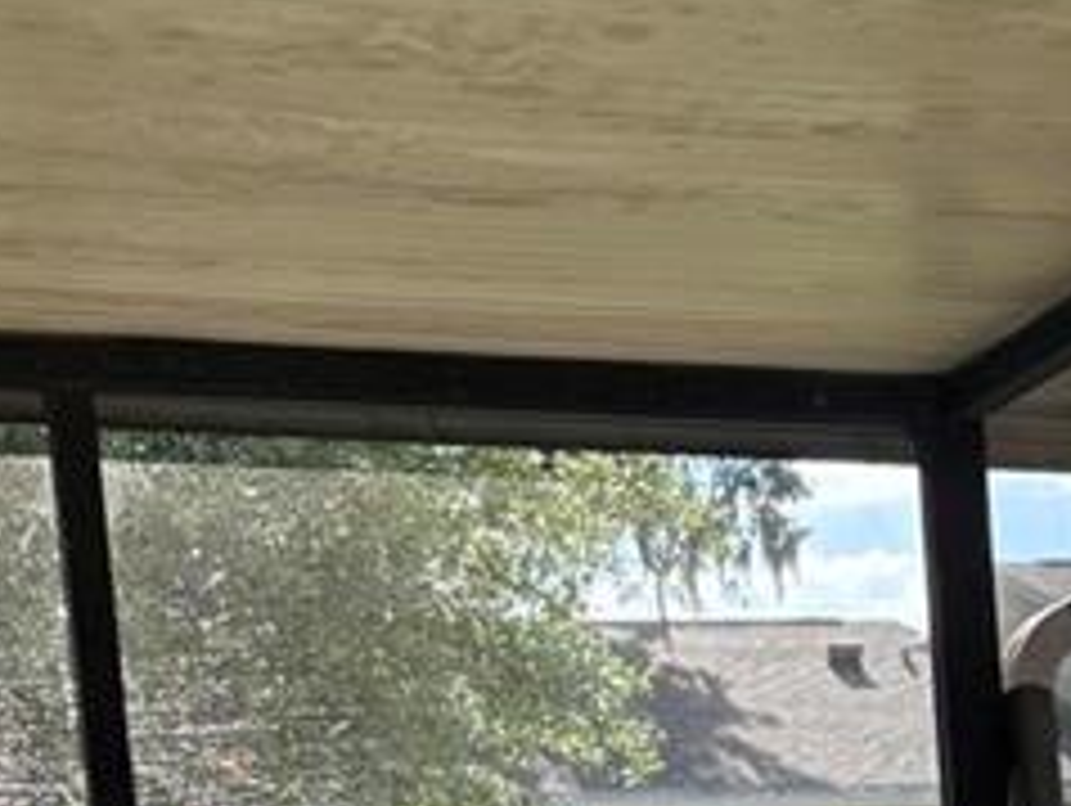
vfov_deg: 9.9
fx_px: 4057
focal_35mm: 131
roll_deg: +2.9
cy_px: 1990
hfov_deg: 14.9
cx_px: 981
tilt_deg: -10.3
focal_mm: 5.96
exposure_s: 1/851
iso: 50
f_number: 1.6
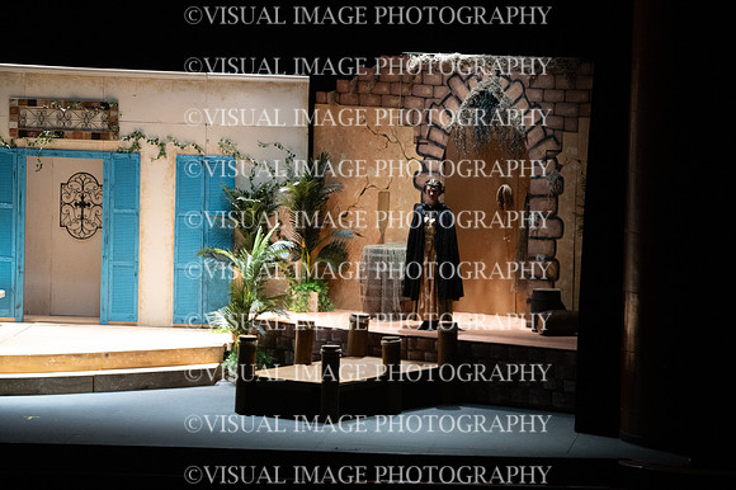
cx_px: 368
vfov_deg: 8.3
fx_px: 3371
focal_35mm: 165
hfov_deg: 12.5
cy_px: 245
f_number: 6.3
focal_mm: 165
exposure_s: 1/160
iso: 10000
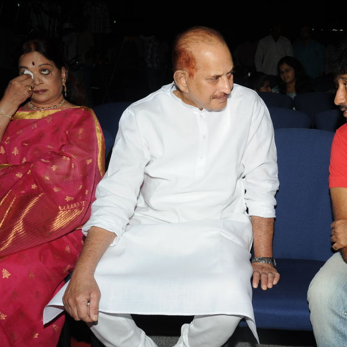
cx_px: 257
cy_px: 172
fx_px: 556
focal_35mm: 49
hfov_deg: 34.0
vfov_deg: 34.7
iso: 320
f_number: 11
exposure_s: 1/125
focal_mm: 38
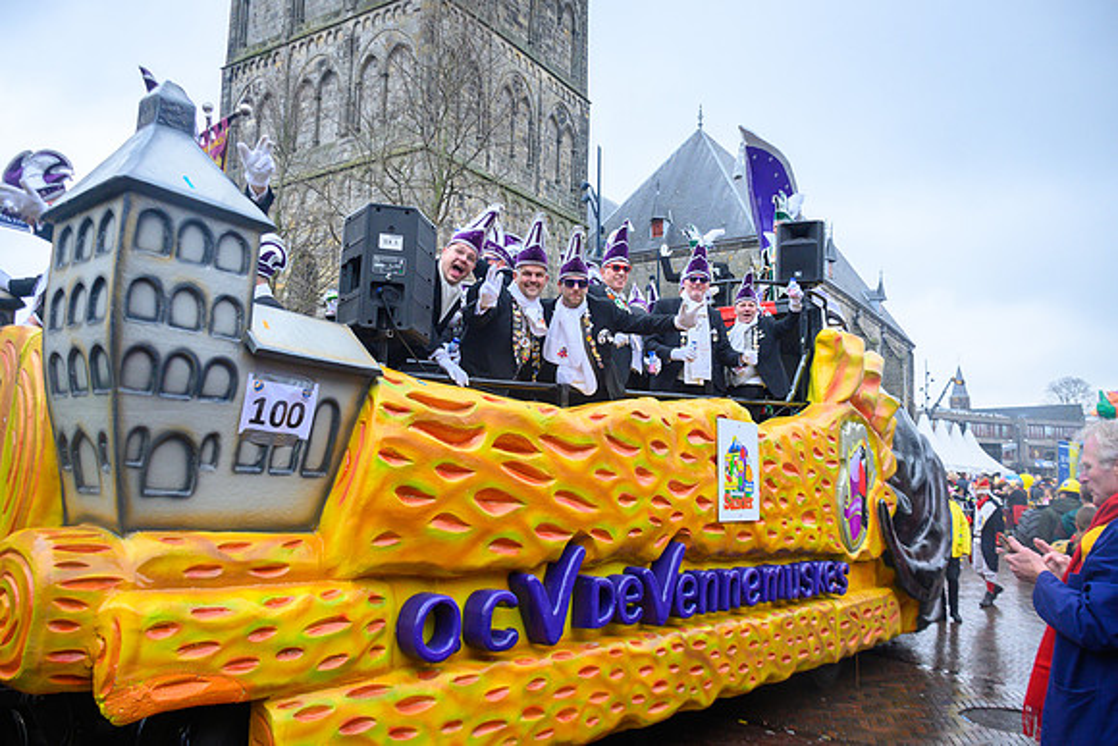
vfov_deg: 48.0
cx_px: 559
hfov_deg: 67.4
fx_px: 839
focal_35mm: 27
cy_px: 373
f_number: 5
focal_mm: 18
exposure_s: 1/200
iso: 400
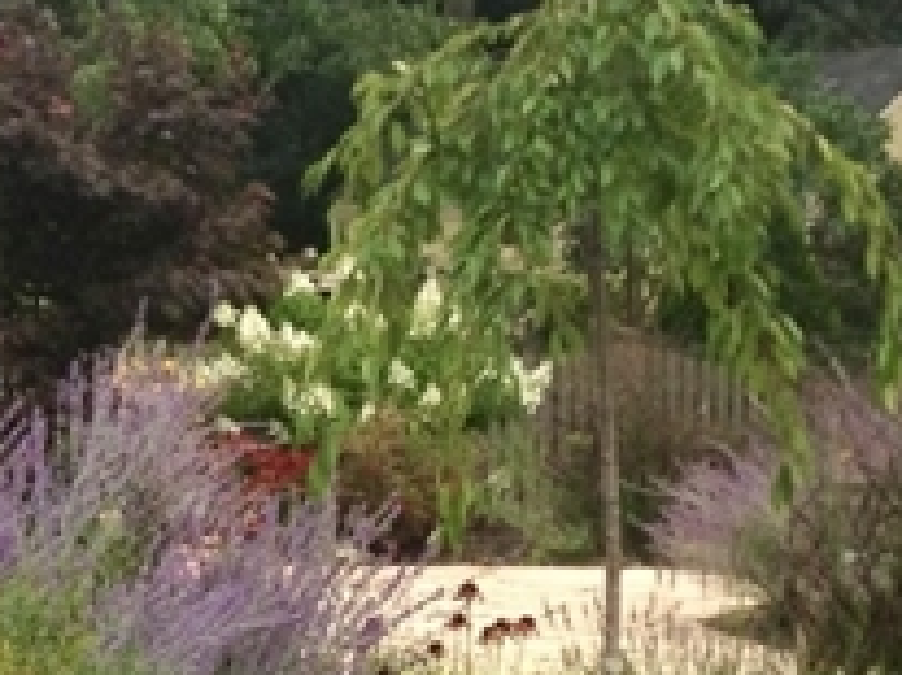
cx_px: 4
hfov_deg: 11.3
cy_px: 361
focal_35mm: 173
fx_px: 4505
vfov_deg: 8.6
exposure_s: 1/460
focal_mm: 4.28
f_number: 2.4
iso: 50
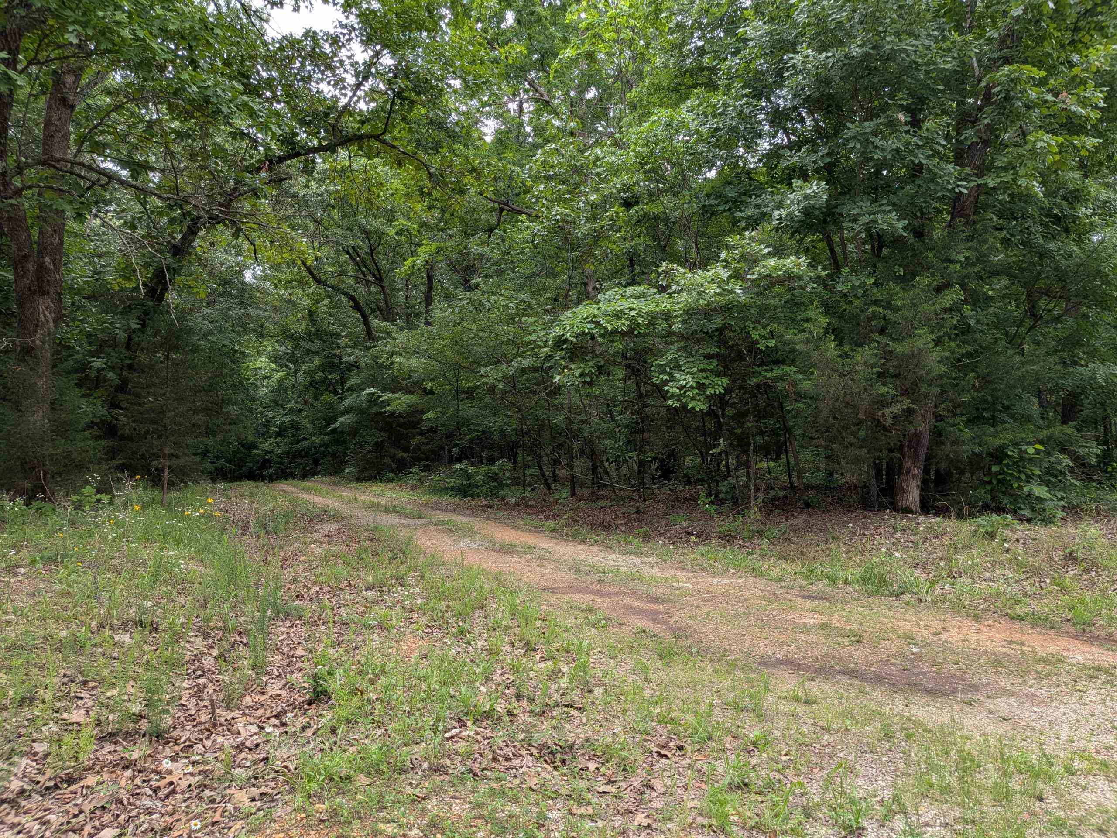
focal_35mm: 24
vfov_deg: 56.8
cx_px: 558
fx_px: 774
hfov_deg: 71.6
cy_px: 419
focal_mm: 4.53
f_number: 1.7
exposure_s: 1/243
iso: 30
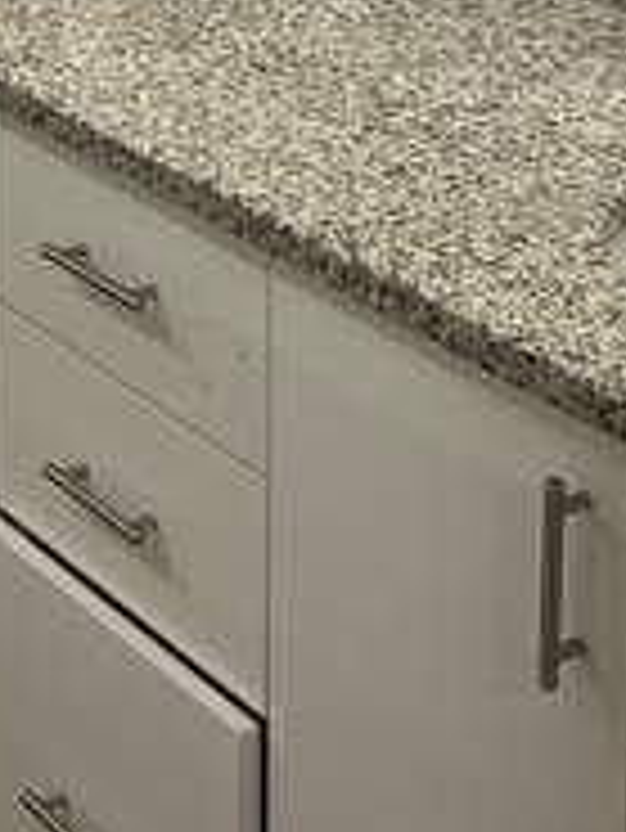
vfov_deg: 19.9
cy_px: -265
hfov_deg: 16.3
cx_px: 86
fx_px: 2168
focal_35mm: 90
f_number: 1.5
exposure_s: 1/120
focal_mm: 5.7
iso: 125
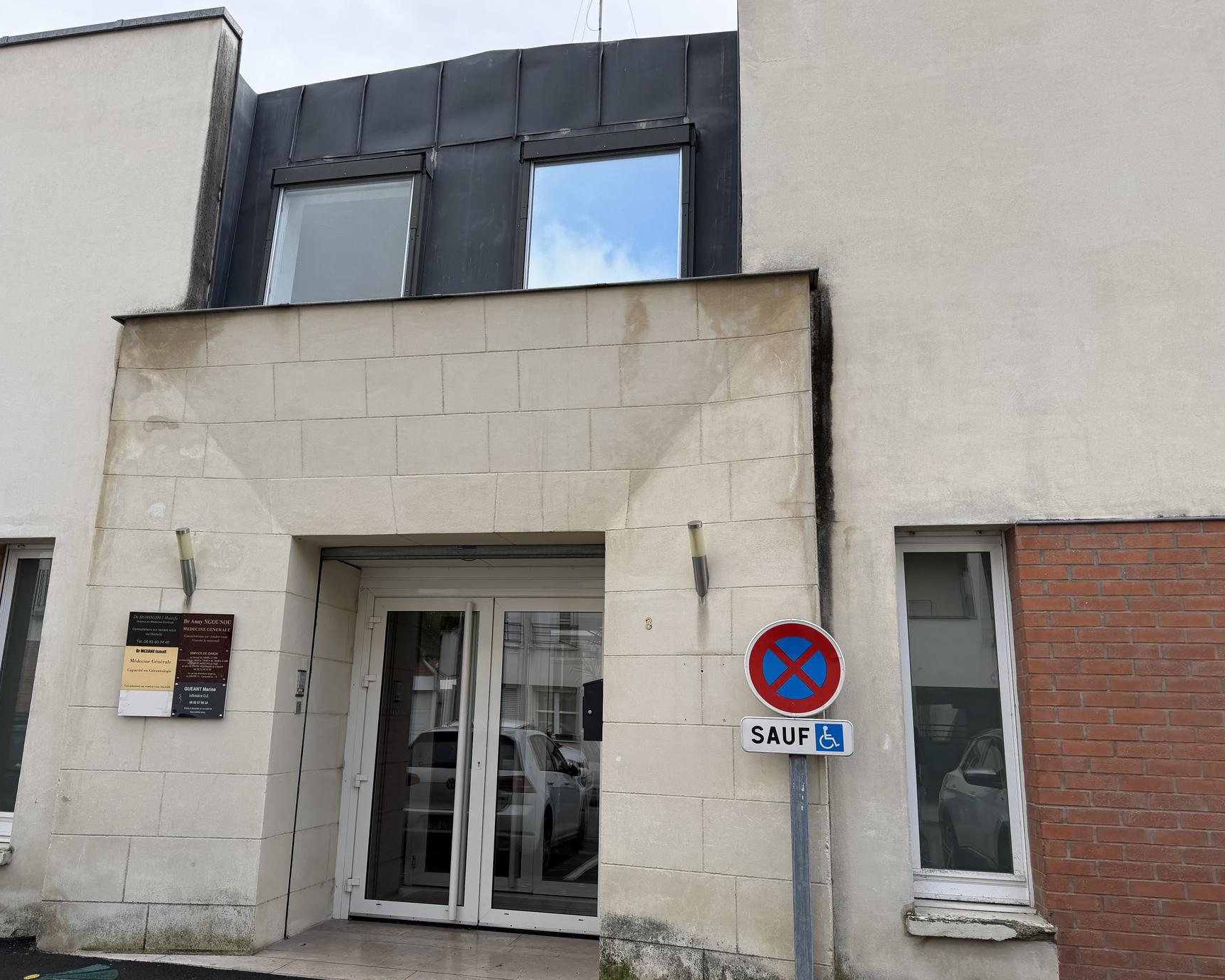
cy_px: 491
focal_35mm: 26
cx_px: 551
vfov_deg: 54.9
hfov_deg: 65.9
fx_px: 943
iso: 80
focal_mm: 6.76
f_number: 1.78
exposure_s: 1/2801
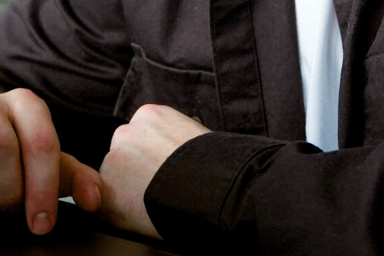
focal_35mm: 156
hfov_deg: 13.1
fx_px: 1667
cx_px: 118
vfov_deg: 8.5
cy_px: -171
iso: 800
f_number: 2.8
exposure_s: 1/40
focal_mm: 23
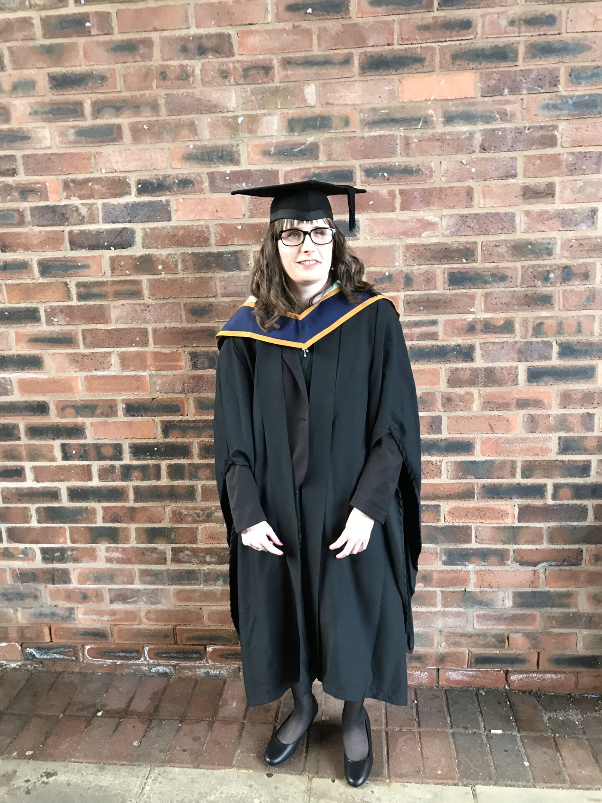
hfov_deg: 49.7
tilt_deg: -12.6
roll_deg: +2.6
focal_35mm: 28
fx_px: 649
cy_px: 402
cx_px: 301
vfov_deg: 63.4
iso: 40
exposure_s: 1/33
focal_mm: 3.99
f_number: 1.8
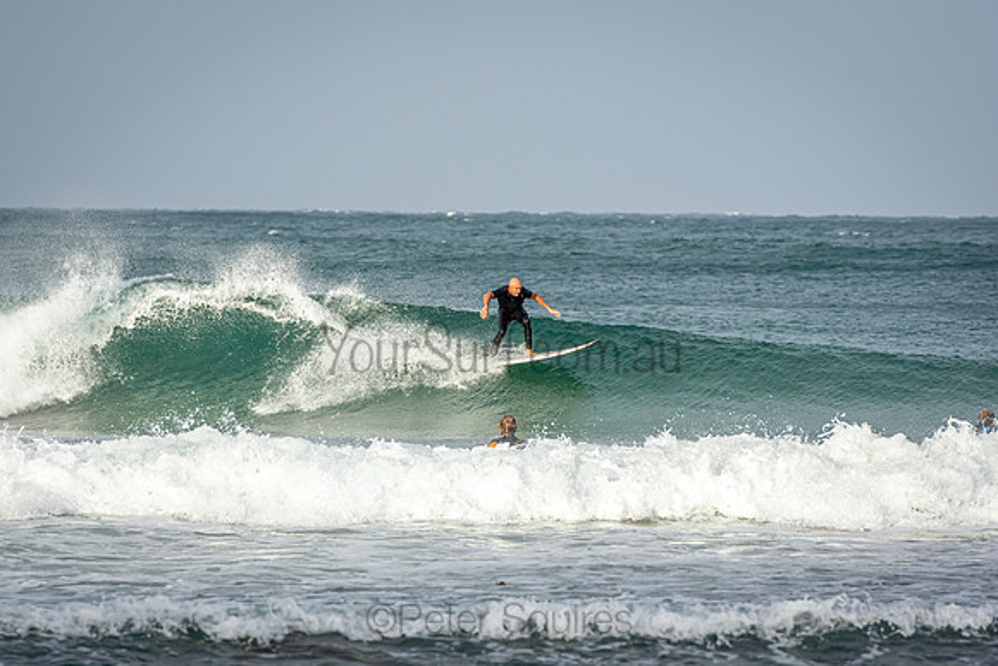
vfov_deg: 4.6
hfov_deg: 6.9
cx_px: 499
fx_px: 8318
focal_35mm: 300
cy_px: 333
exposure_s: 1/1250
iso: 200
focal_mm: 200
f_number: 5.6
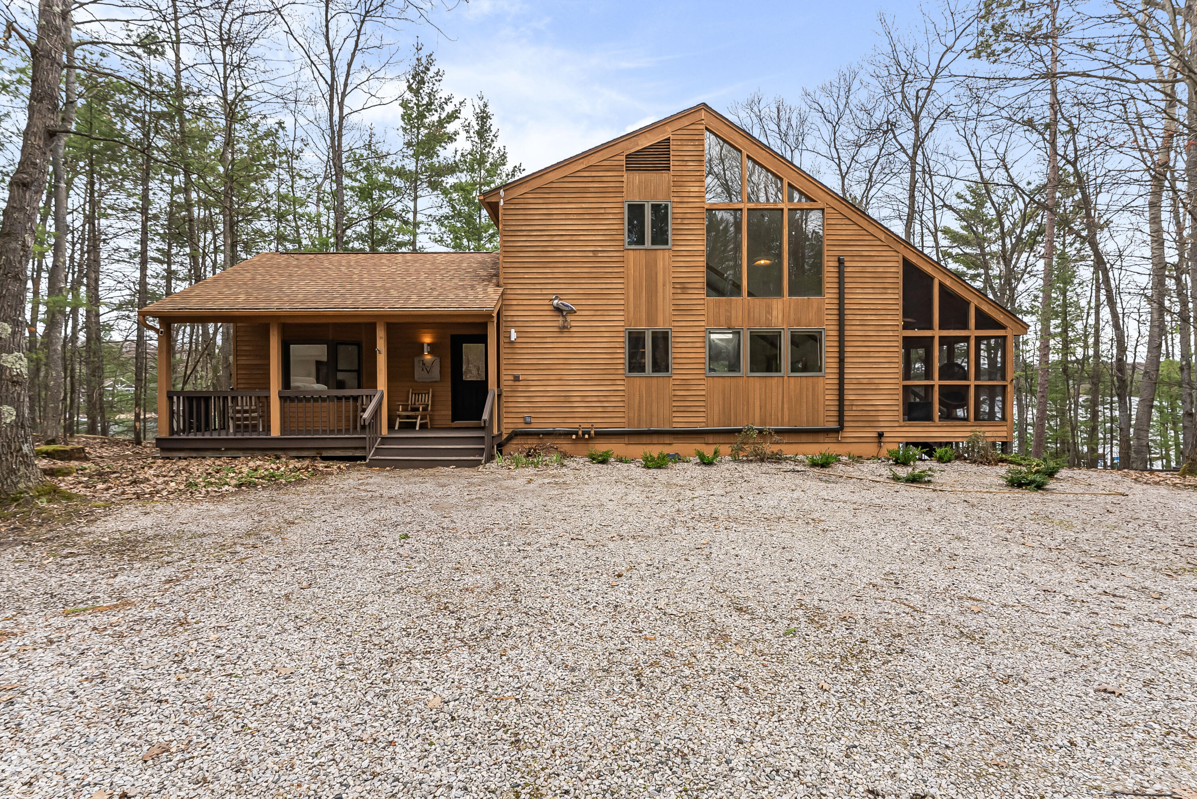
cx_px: 598
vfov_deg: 72.1
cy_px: 400
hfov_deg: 95.0
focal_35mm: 16
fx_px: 549
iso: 640
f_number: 10
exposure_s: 1/250
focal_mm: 16.5
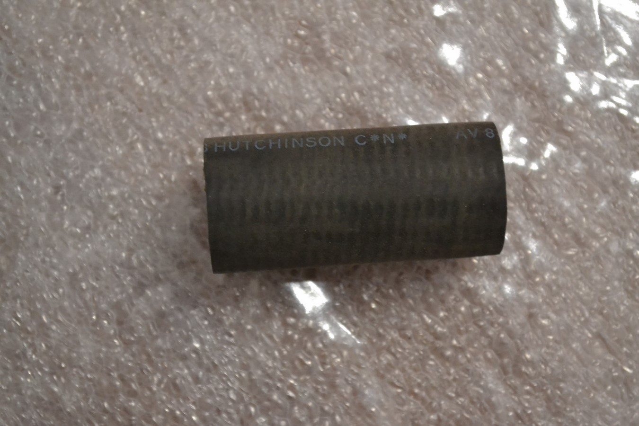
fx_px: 1278
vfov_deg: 18.9
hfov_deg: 28.1
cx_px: 320
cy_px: 213
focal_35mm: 72
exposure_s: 1/40
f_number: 5.3
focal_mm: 48
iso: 3200
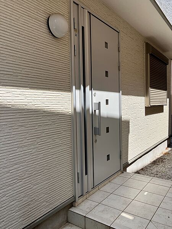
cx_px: 86
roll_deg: +2.0
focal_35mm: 28
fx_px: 186
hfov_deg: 49.7
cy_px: 114
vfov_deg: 63.4
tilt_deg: -1.5
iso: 32
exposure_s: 1/1185
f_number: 1.8
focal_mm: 3.99
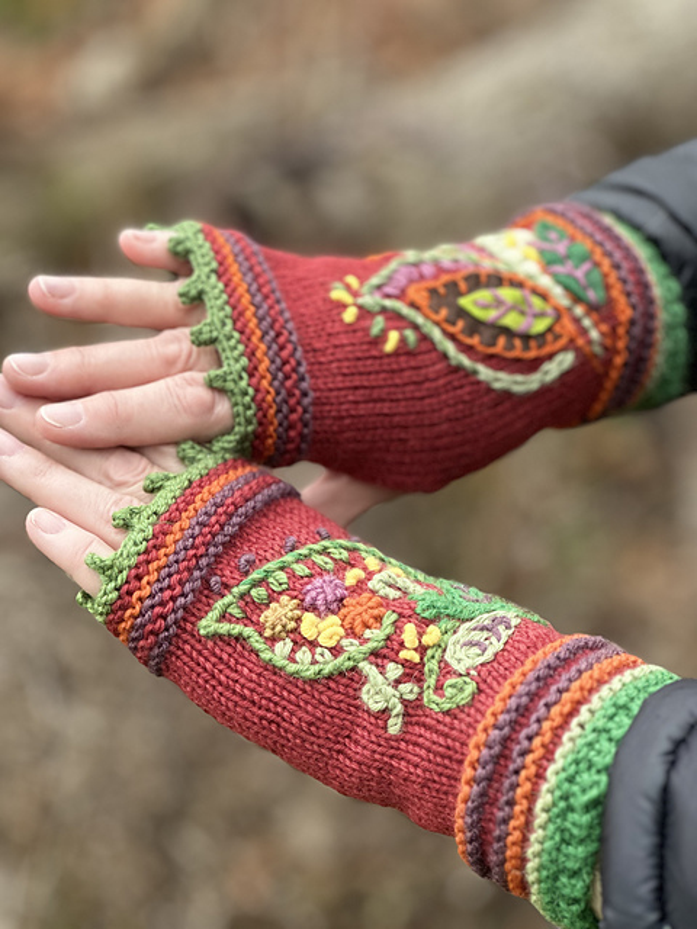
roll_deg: -5.1
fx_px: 2067
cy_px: 464
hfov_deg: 19.1
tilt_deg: -7.7
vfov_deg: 25.3
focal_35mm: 77
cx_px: 348
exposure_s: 1/121
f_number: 2.8
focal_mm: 9
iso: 200
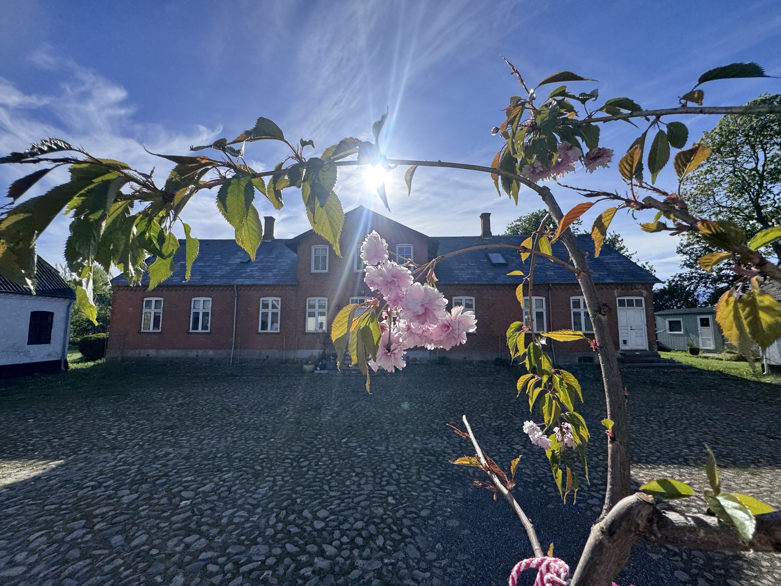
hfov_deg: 102.1
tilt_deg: +5.5
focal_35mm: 14
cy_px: 293
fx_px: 316
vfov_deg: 85.7
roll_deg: -0.5
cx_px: 390
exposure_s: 1/2415
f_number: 2.2
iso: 50
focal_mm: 2.22
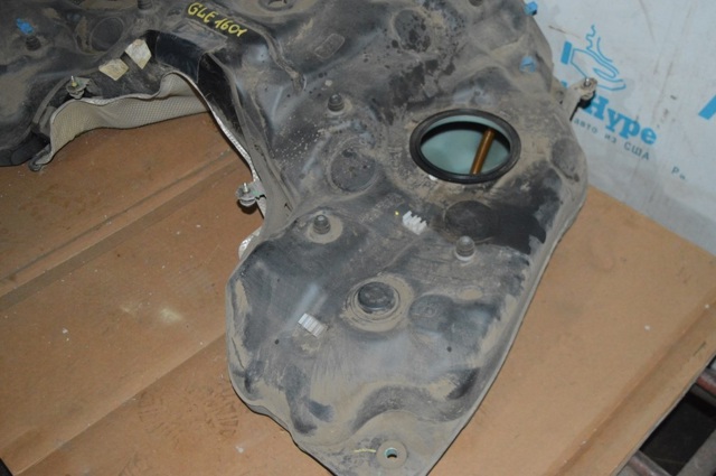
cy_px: 238
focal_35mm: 39
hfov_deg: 49.6
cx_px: 358
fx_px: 775
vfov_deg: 34.1
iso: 3200
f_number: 4
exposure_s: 1/60
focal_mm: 26
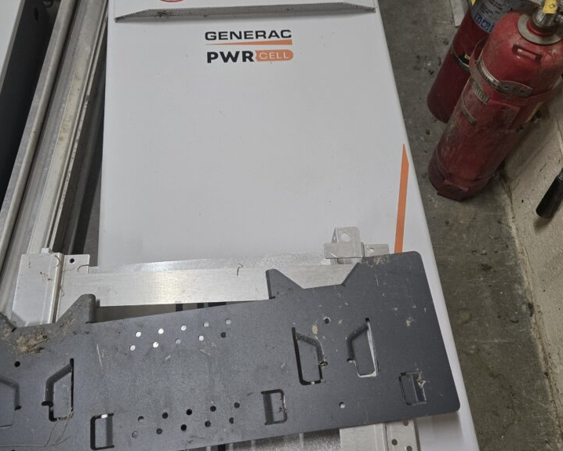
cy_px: 221
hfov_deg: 68.0
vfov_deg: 56.8
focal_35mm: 25
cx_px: 262
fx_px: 417
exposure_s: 1/120
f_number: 1.8
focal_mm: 5.4
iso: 250
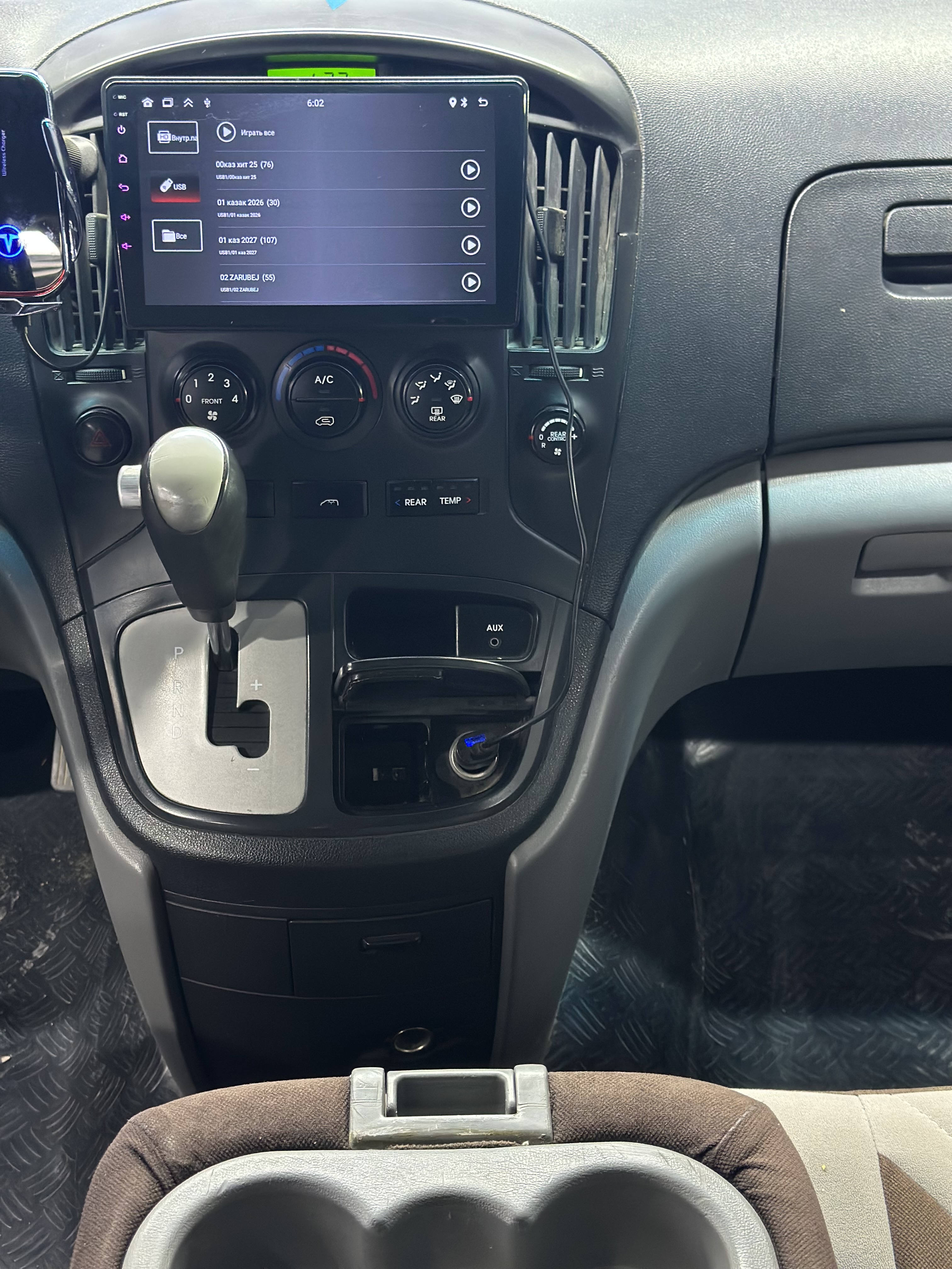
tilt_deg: -31.8
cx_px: 476
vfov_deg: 39.7
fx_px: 1760
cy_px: 634
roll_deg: -1.0
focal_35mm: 48
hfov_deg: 30.3
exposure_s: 1/33
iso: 400
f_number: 1.78
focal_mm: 6.86
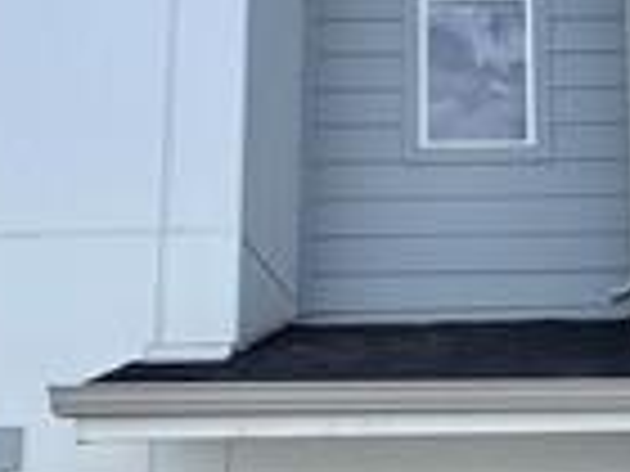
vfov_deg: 21.9
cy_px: 497
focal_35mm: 64
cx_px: 652
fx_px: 1165
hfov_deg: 28.2
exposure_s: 1/1449
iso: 50
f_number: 2.2
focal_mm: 2.22
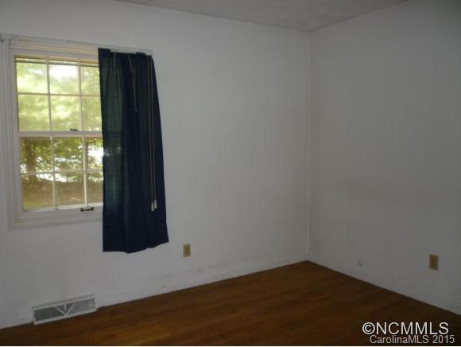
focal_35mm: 29
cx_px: 230
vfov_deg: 48.3
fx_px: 387
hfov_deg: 61.6
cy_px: 174
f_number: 3.3
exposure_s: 1/30
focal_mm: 5.2
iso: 125
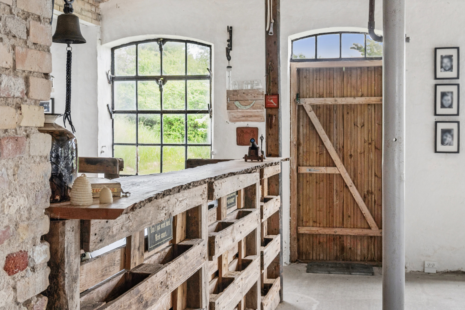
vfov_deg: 31.2
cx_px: 232
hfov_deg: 45.4
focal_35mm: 43
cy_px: 155
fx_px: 555
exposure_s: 1/125
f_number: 6.3
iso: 400
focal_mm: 28
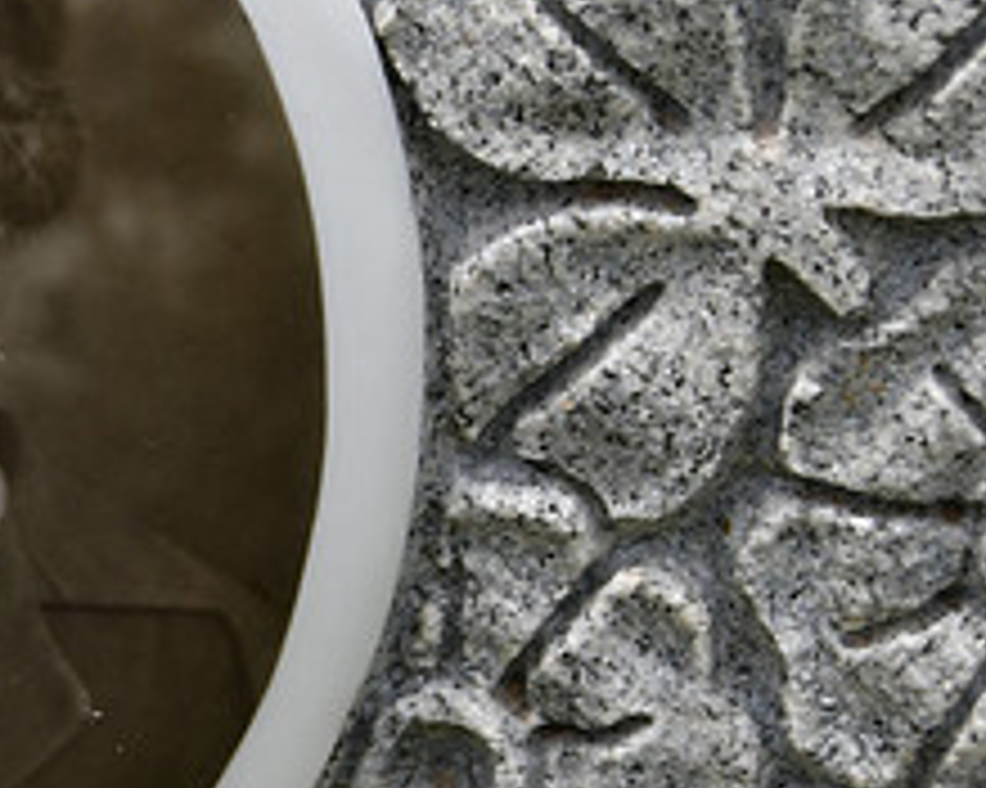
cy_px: 335
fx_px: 13068
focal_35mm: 448
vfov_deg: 3.5
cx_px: -95
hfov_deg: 4.3
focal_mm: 120
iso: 100
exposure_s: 1/250
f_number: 8
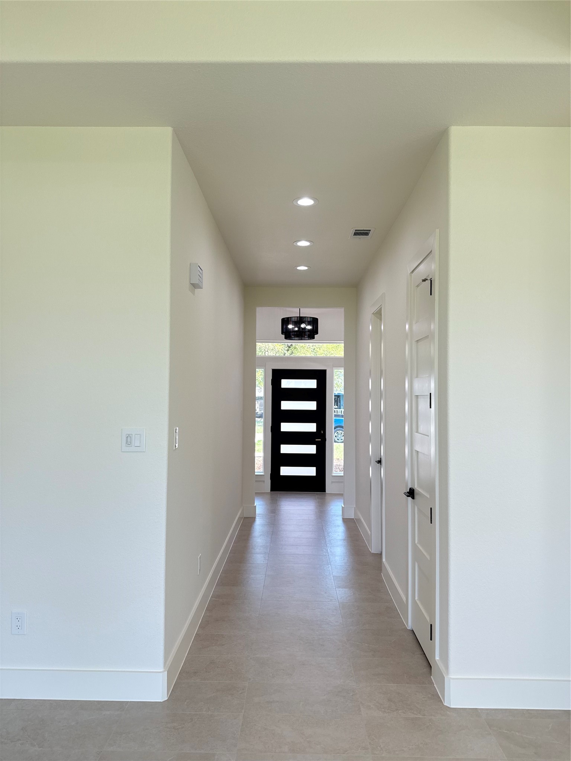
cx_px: 286
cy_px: 380
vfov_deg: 71.6
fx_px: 528
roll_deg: -1.1
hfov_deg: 56.8
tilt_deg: +2.7
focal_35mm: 24
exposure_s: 1/130
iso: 100
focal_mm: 6.76
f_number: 1.78
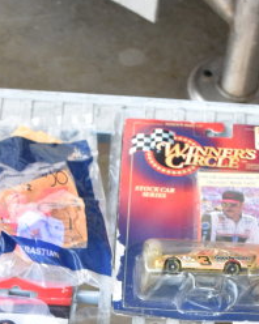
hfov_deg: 14.8
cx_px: 136
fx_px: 998
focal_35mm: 104
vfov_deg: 17.1
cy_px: 445
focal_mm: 20
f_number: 3.8
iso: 200
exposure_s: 1/30
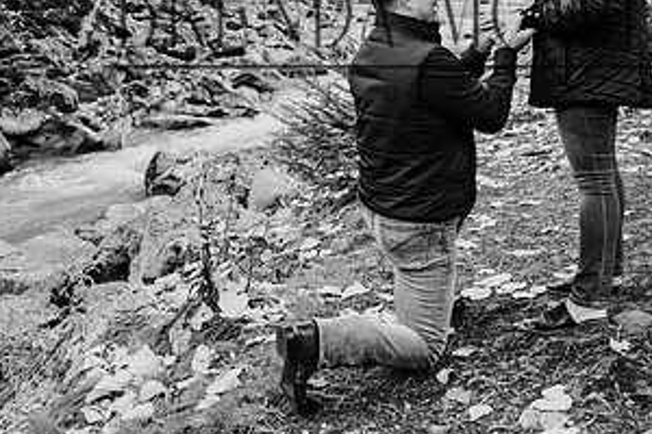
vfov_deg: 21.7
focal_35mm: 61
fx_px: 1105
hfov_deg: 32.6
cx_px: 429
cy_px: 40
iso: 1000
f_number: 2.8
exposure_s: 1/500
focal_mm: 28.5
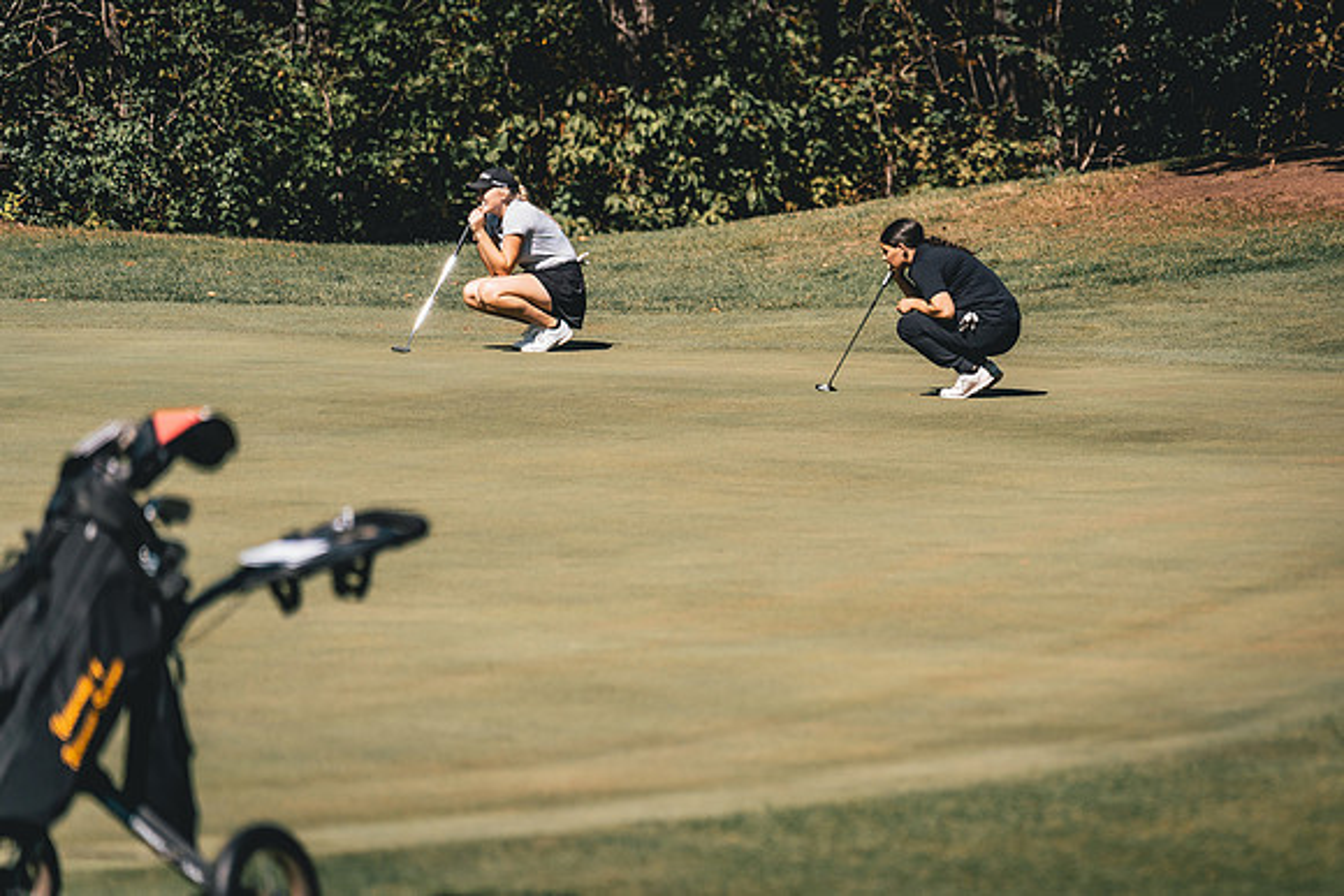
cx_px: 954
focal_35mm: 223
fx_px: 8309
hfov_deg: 9.2
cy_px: 330
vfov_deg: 6.2
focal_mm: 150
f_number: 2.8
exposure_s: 1/5000
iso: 400
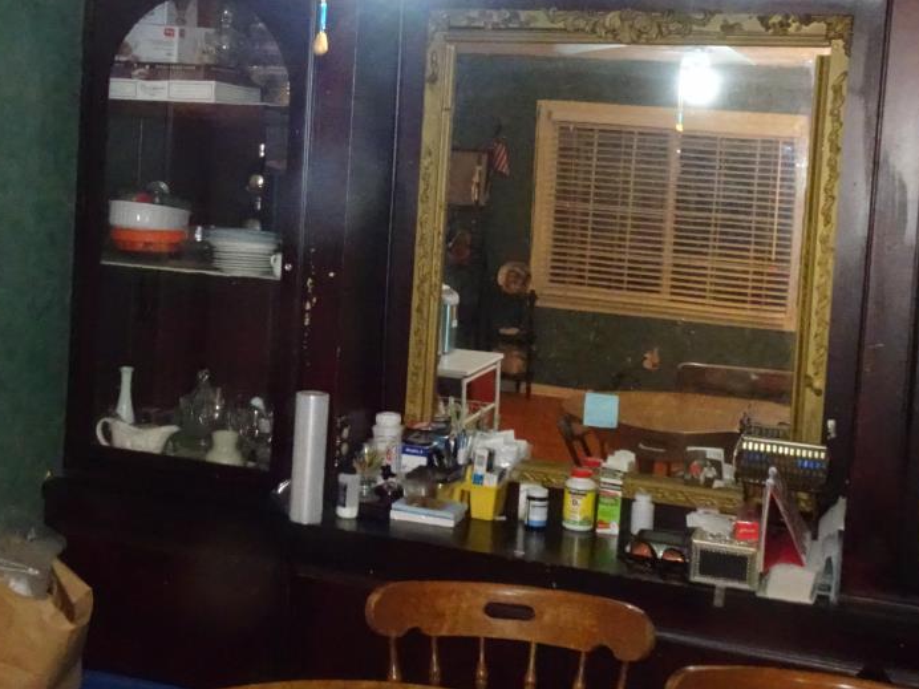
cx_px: 320
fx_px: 1381
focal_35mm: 52
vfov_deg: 27.8
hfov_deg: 36.5
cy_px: 226
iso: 1250
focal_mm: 4.1
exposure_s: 1/30
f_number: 3.5
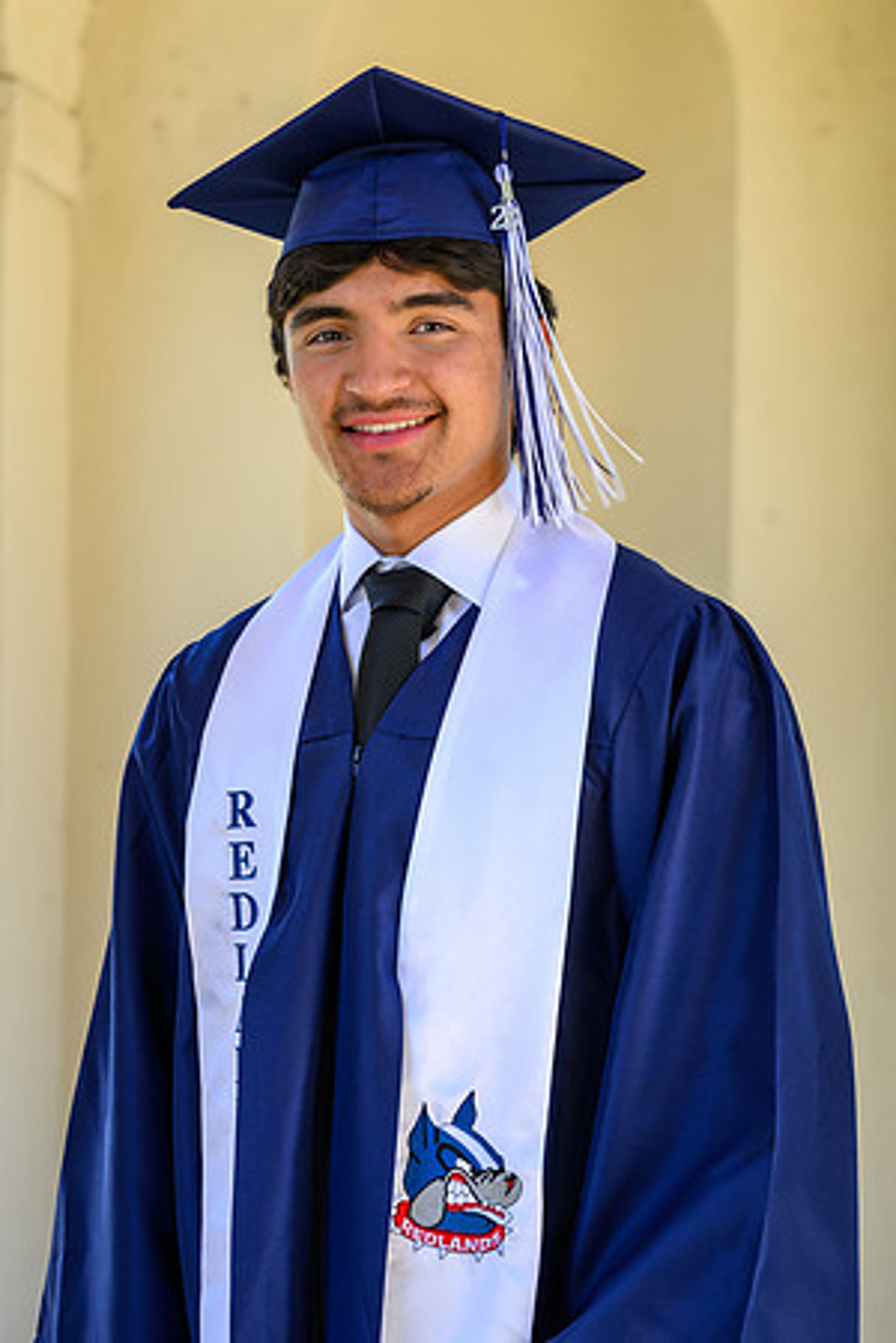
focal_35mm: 85
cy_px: 672
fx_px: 3173
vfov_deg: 23.9
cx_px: 448
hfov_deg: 16.1
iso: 100
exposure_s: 1/80
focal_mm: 85
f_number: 5.6
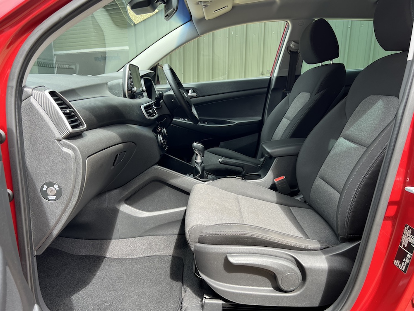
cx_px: 207
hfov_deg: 67.3
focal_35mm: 26
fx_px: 311
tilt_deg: -14.0
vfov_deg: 53.1
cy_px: 156
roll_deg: +0.4
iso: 40
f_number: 1.5
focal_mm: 5.7
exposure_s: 1/256
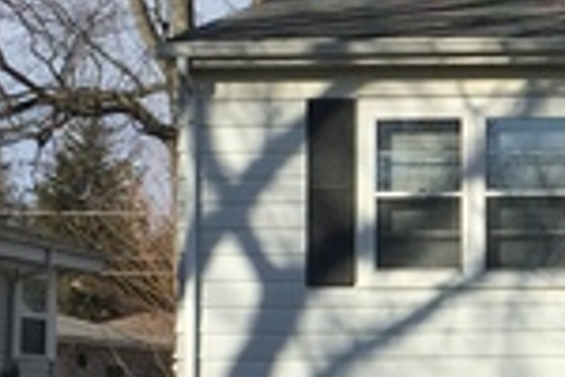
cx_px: 757
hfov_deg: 15.1
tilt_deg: +3.1
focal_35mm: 129
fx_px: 2024
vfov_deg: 10.6
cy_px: 313
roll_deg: +1.4
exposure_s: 1/2198
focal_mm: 4.15
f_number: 2.2
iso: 32
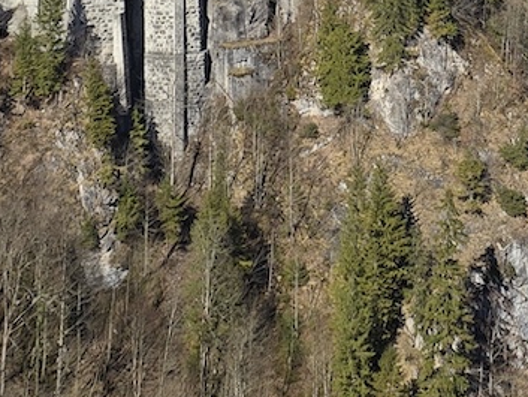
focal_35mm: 125
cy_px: -331
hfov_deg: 15.5
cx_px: 525
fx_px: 1907
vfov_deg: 11.0
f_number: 1.7
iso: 12
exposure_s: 1/914
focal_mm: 6.3
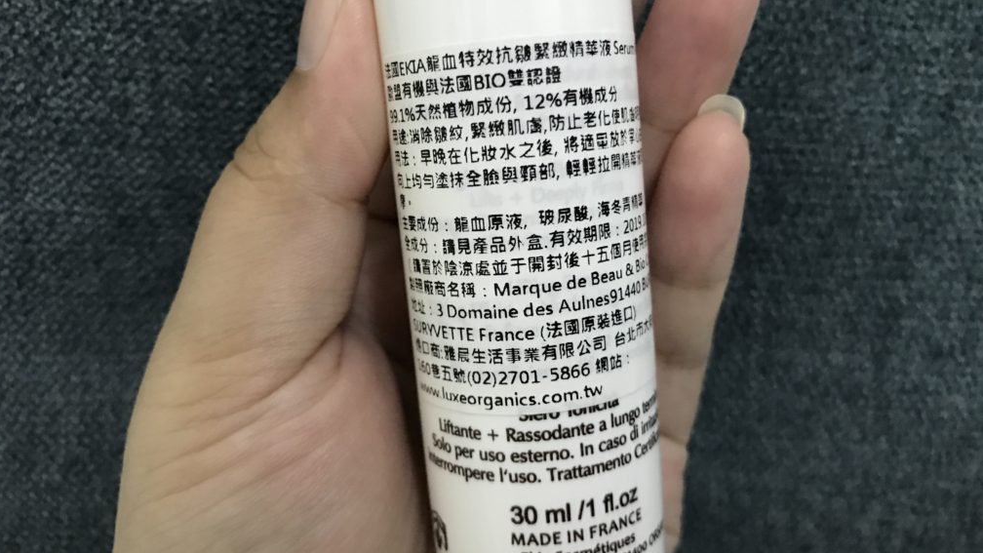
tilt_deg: -38.6
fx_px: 808
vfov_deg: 37.7
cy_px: 249
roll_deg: +2.7
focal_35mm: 31
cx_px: 489
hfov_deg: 62.6
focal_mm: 3.99
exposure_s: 1/15
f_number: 1.8
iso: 100
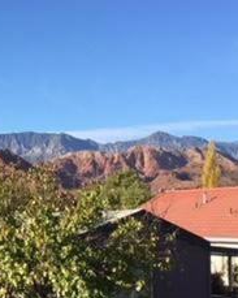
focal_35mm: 79
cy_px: 156
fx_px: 696
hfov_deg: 18.5
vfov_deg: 24.1
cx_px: -39
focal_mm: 4.15
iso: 32
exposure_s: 1/1276
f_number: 2.2
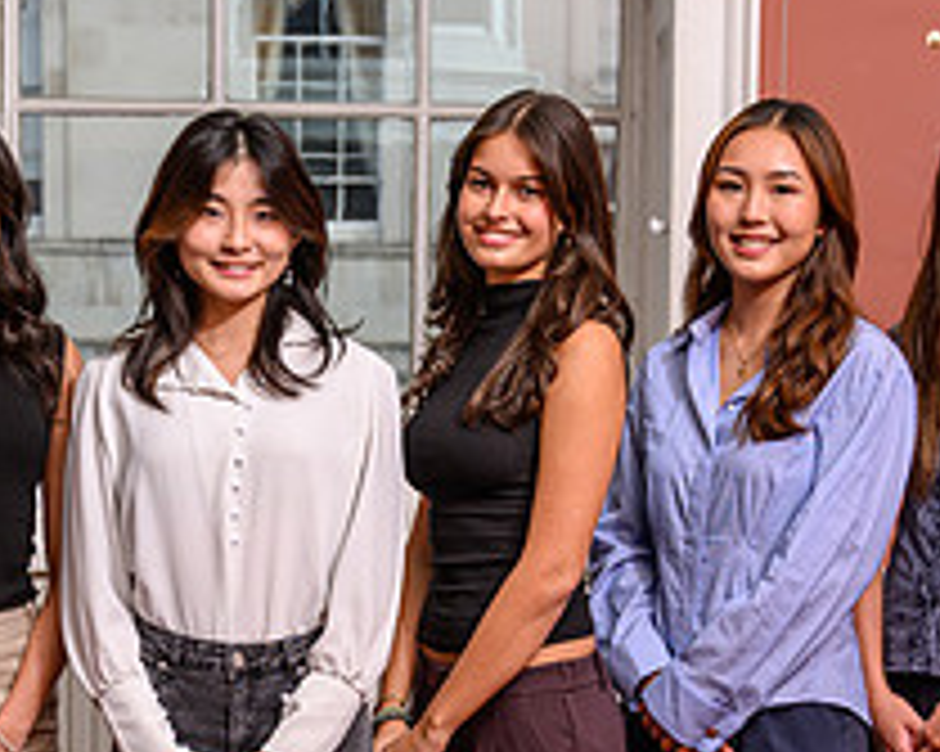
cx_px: 448
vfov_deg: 15.3
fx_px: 2781
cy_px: 625
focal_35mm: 100
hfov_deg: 19.2
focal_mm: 34.5
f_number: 4
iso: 64
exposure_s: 1/200
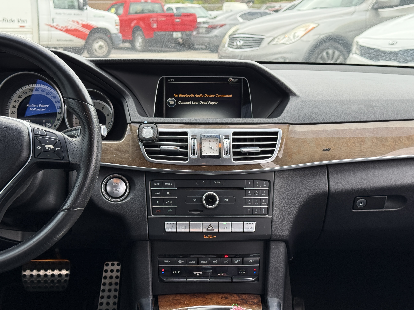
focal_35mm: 48
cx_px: 207
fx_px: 574
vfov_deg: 30.3
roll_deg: +0.0
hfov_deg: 39.7
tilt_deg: -12.2
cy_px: 155
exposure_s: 1/274
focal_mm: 6.76
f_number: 1.78
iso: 100
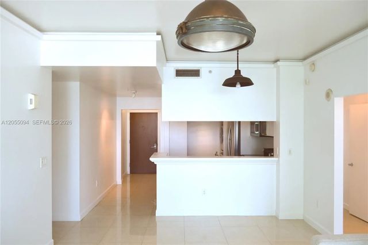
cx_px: 184
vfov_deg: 47.9
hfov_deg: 67.4
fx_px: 276
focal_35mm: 27
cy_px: 122
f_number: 5.6
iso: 400
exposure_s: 1/125
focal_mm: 18
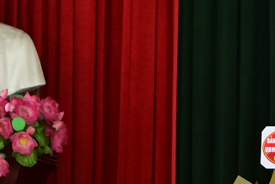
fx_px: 2362
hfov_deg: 6.6
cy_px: 124
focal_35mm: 309
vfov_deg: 4.5
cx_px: 445
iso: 1250
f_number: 5.6
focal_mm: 38
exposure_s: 1/200
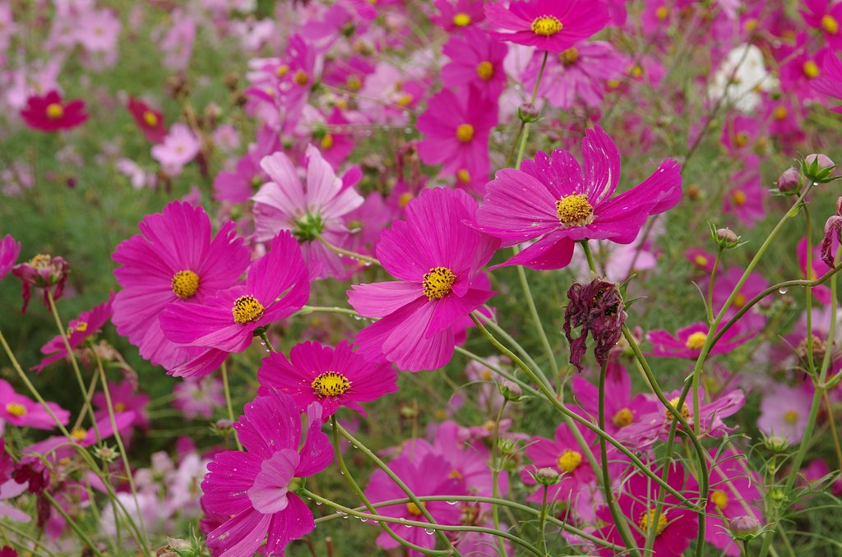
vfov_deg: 13.0
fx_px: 2450
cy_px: 278
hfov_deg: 19.5
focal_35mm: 105
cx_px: 421
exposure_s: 1/40
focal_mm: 70
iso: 100
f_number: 10
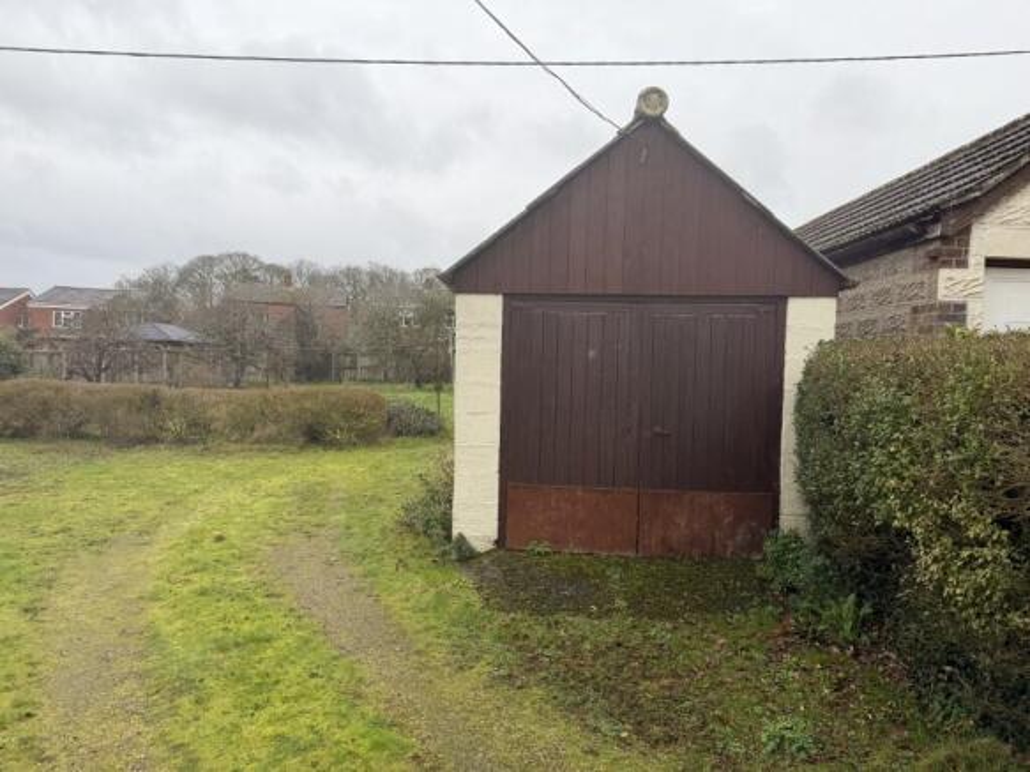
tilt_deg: -0.7
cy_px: 386
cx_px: 515
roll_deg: -2.0
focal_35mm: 24
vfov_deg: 56.8
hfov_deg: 71.6
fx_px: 714
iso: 80
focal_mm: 6.76
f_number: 1.78
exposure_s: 1/742
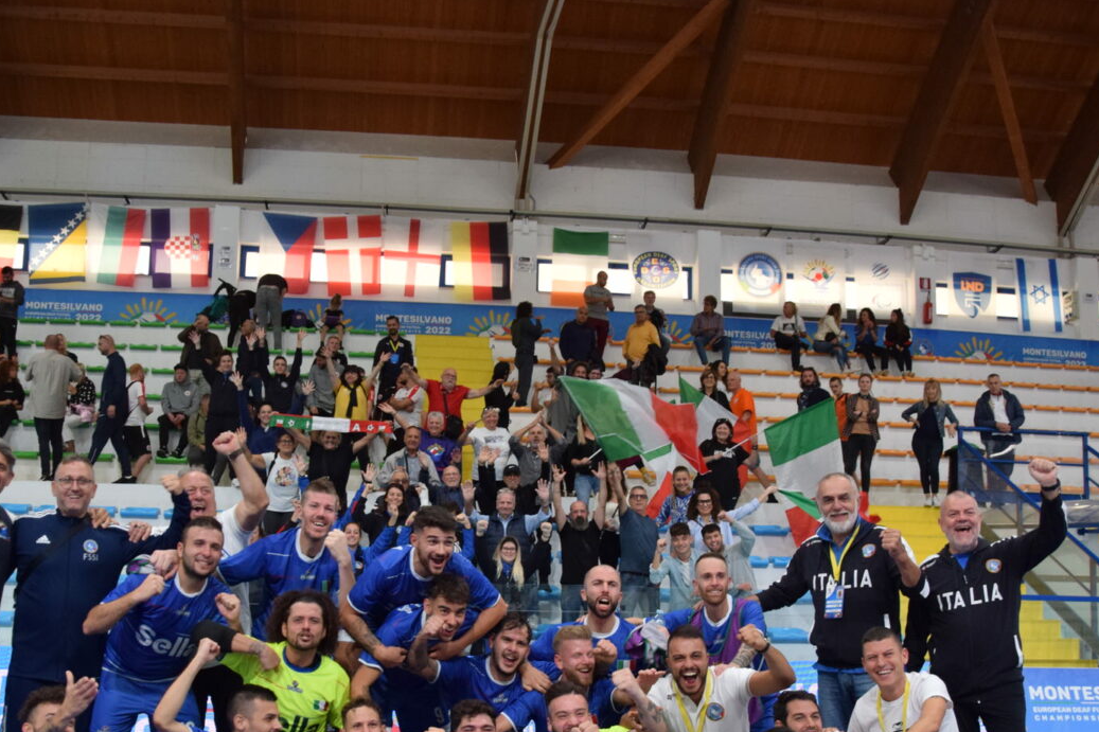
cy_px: 488
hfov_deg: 48.4
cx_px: 503
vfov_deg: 33.1
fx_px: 1221
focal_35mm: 40
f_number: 5.6
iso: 800
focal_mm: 18
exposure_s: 1/125
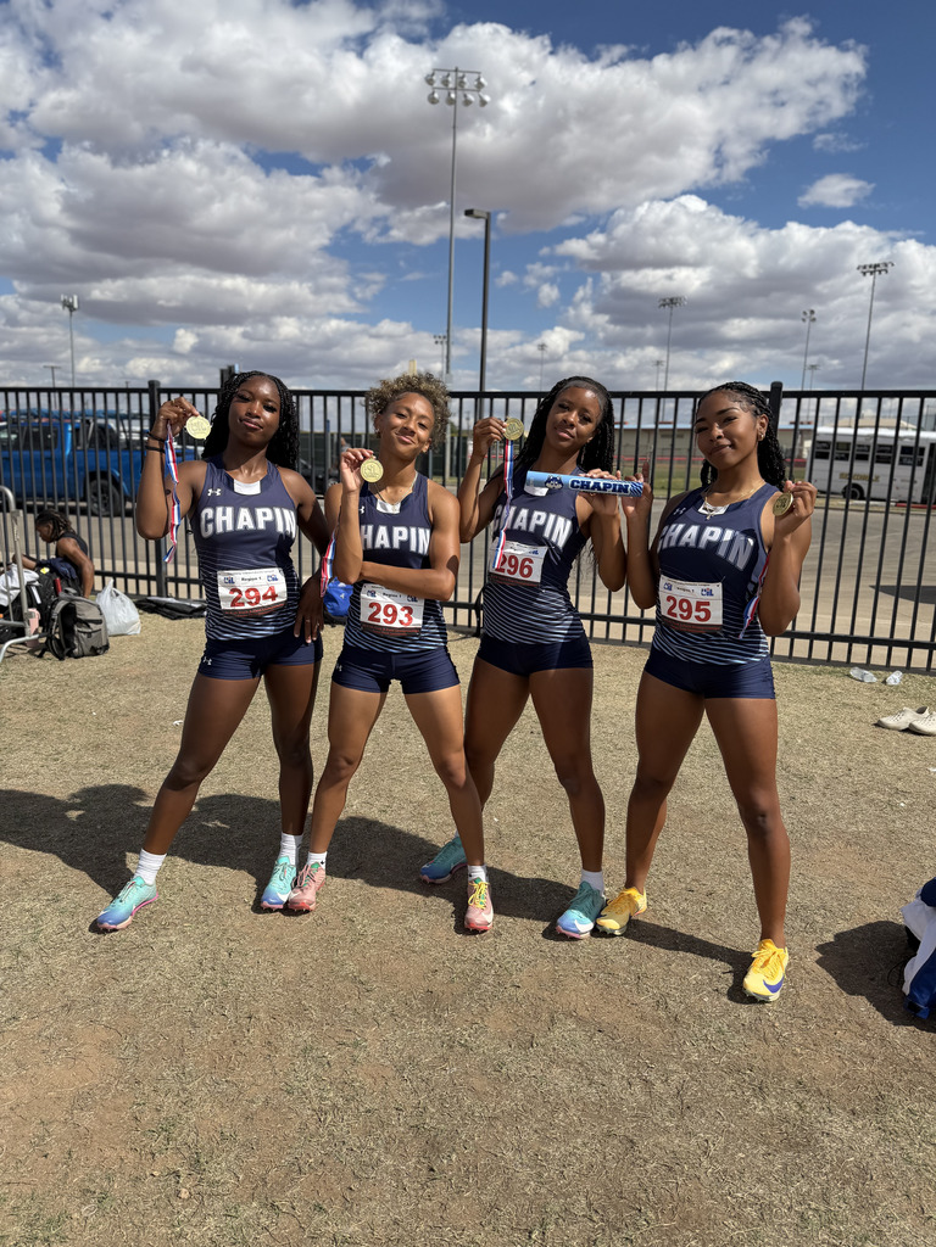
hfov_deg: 56.8
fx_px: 865
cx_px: 468
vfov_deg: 71.6
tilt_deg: -12.0
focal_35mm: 24
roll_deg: -1.8
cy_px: 624
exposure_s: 1/6711
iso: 80
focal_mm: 6.76
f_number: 1.78
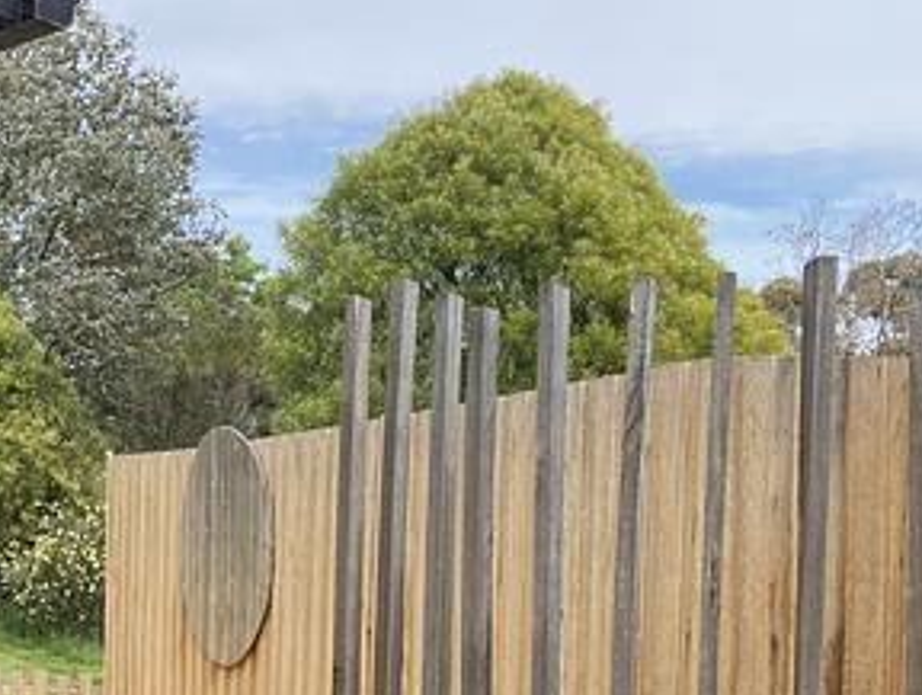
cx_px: -6
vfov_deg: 26.0
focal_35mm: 56
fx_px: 1494
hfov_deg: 31.6
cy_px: 485
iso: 32
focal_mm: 4.25
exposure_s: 1/1808
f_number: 1.8
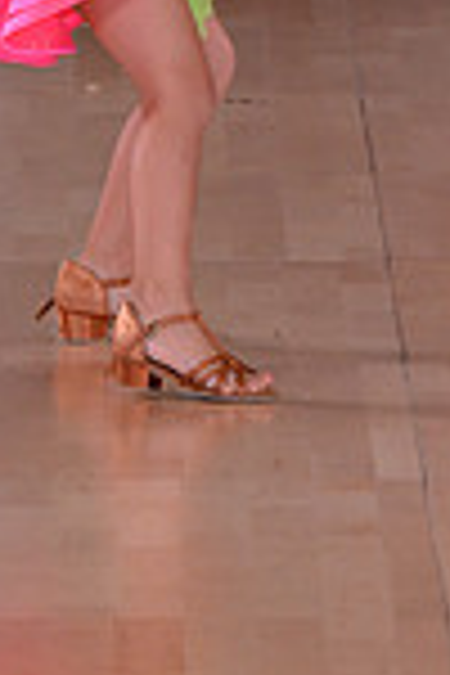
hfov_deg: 2.0
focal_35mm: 694
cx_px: 493
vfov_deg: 3.0
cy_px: -324
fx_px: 13011
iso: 2000
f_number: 6.3
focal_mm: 180
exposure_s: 1/250
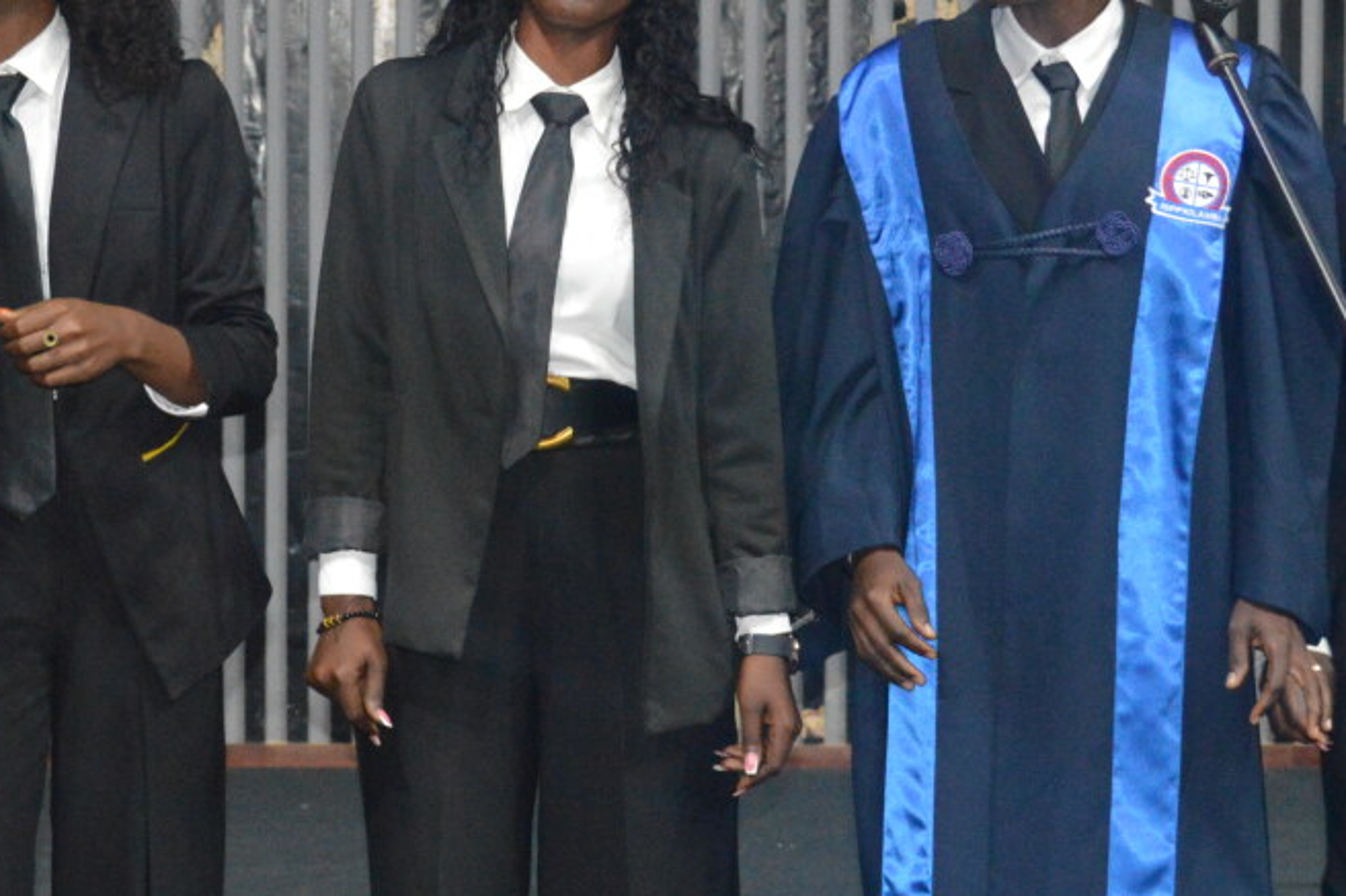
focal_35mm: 117
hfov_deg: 17.5
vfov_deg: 11.7
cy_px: 271
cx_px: 562
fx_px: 4373
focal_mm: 32
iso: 2200
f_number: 4.8
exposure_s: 1/60
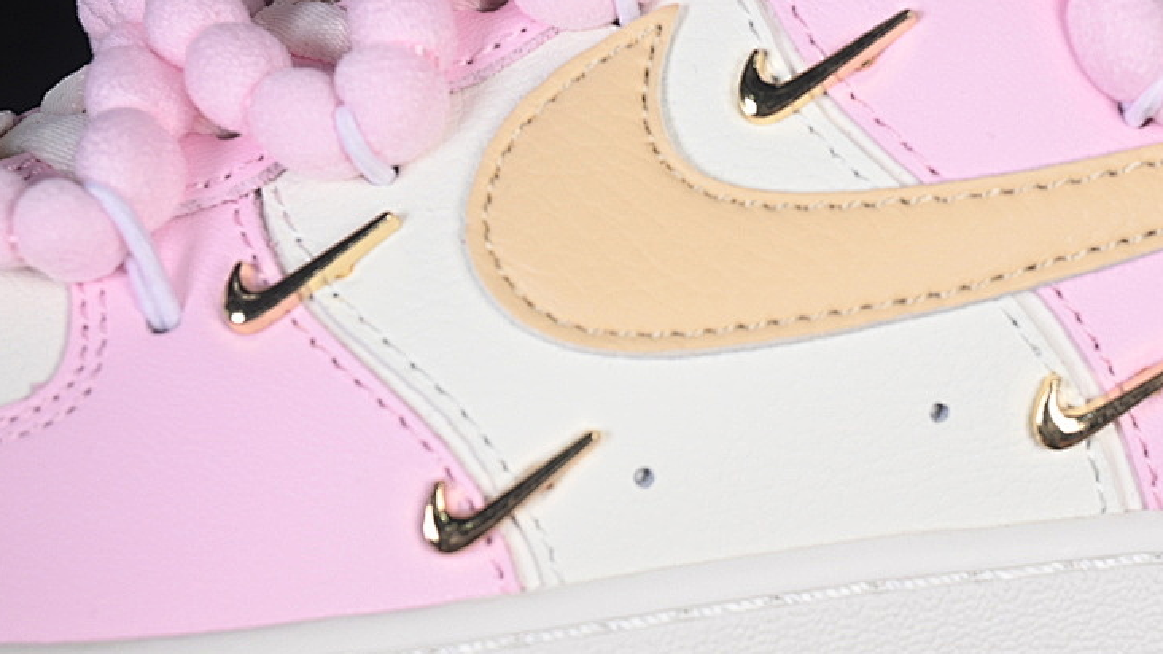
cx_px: 778
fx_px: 3577
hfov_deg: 18.4
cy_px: 302
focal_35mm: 116
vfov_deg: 10.4
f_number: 7.1
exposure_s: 1/80
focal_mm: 50
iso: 160
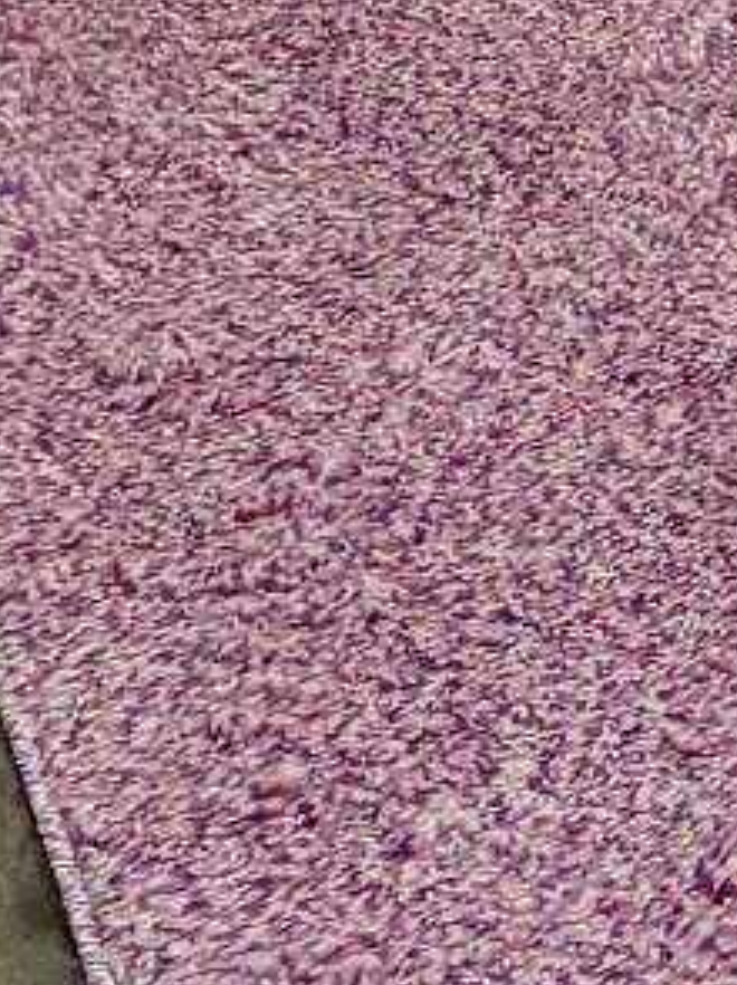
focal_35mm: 177
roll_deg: +0.8
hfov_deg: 8.0
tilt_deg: -11.2
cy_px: -1451
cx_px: 1424
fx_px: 5032
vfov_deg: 9.7
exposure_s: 1/60
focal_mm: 5.96
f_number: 1.6
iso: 320
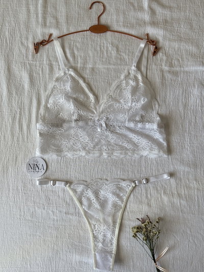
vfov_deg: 39.6
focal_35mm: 48
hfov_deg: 30.3
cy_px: 136
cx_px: 102
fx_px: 377
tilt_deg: -86.0
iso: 100
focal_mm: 6.76
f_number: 1.78
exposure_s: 1/62
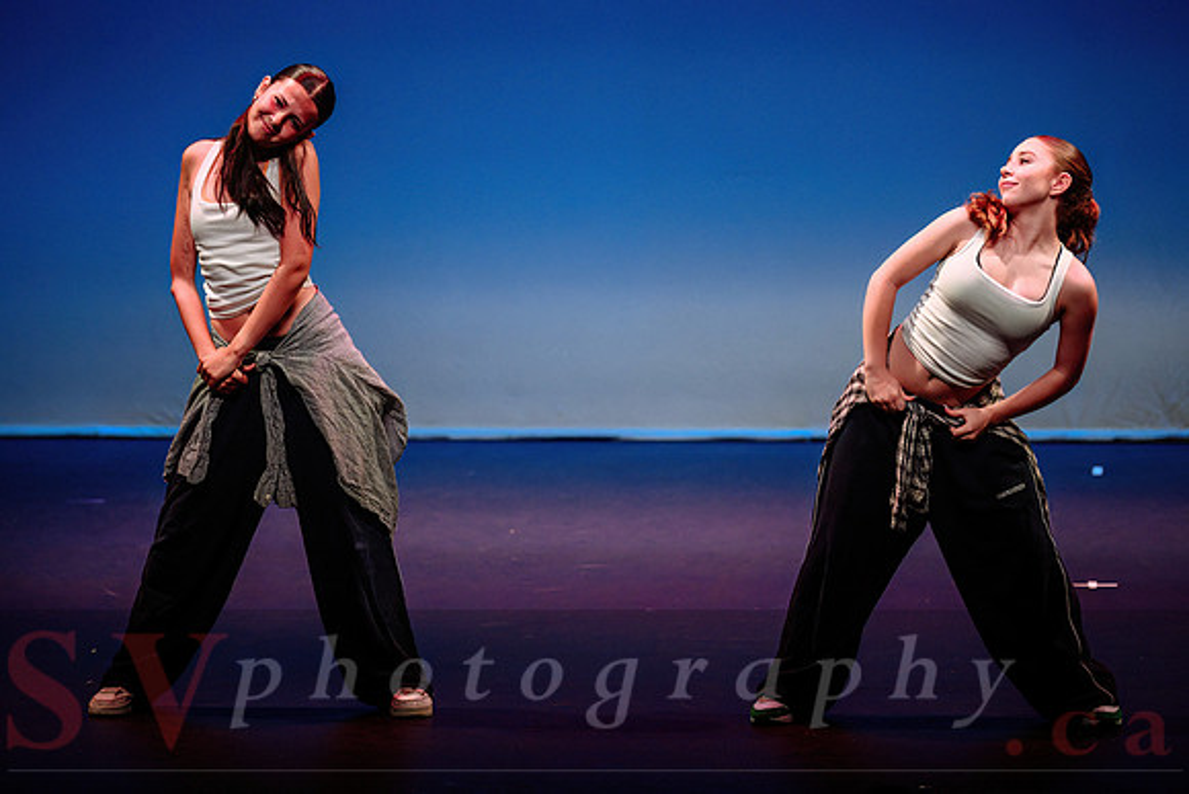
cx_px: 577
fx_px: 6478
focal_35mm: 196
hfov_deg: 10.5
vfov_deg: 7.0
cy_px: 380
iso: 1600
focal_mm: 150
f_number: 2.8
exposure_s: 1/500
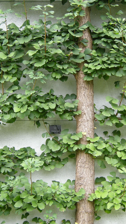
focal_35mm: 52
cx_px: 82
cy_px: 112
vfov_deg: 39.9
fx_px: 309
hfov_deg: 23.0
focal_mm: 7.5
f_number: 2.7
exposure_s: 1/55
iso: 64
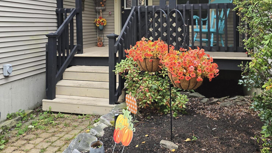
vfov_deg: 33.8
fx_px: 245
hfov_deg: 58.0
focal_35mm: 34
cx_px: 138
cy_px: 33
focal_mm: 6.3
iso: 64
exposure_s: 1/180
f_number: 1.7
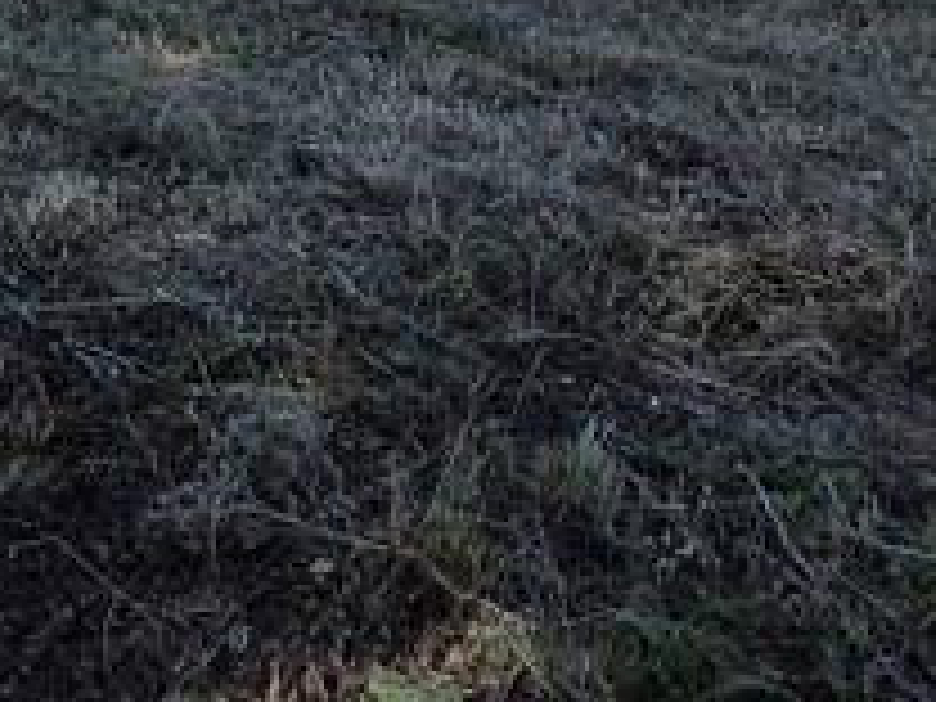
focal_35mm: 64
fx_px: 1731
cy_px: -522
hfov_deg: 29.6
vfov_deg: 18.5
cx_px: 184
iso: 50
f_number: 2.2
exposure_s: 1/1509
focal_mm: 2.2
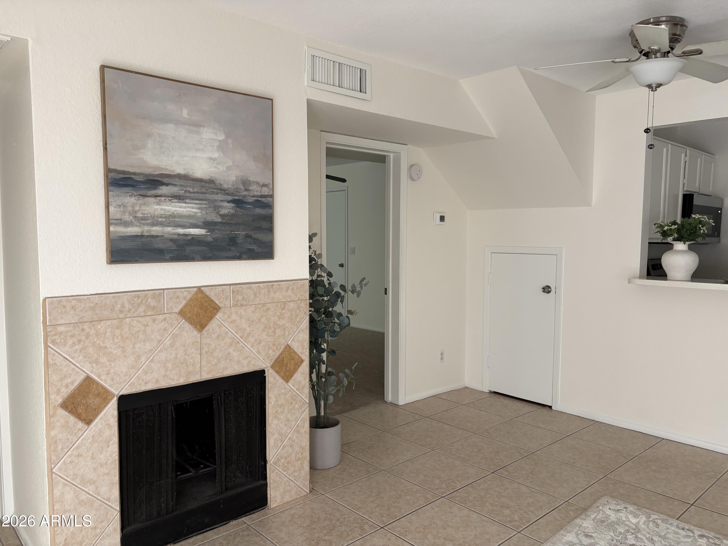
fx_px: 547
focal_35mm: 26
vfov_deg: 53.1
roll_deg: -0.7
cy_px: 273
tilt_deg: -4.5
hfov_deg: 67.3
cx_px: 364
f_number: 1.6
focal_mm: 5.96
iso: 125
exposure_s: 1/76
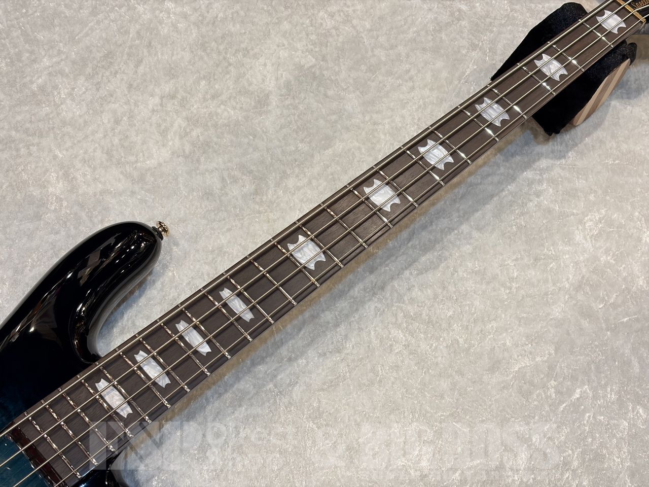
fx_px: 975
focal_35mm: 52
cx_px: 324
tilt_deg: -55.6
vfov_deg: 28.0
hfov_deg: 36.8
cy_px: 244
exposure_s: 1/60
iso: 64
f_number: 1.6
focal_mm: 5.96
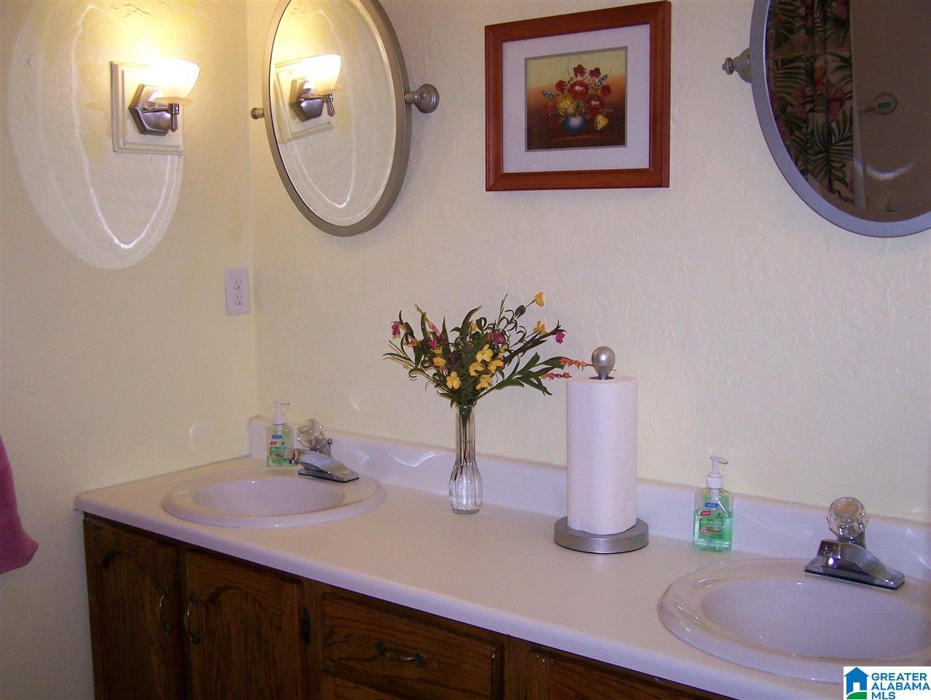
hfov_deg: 48.9
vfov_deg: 37.8
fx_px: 1023
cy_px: 350
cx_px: 466
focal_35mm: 38
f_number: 2.8
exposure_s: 1/60
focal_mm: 6.3
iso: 160
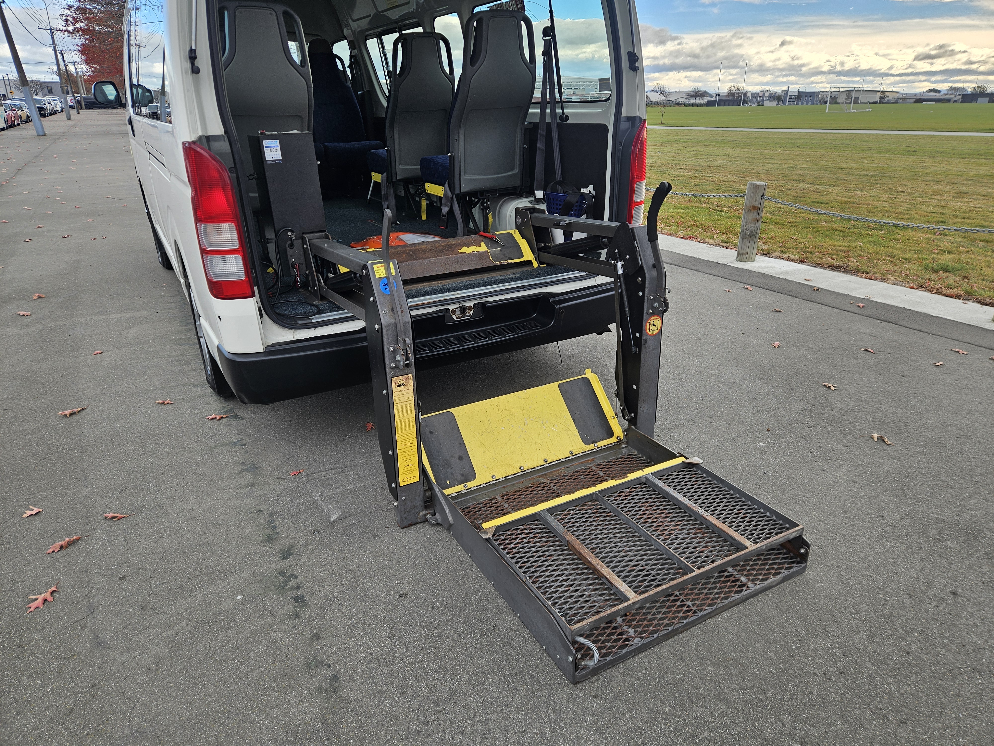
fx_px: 660
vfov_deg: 58.9
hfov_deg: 73.9
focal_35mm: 23
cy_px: 373
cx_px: 497
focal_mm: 5.4
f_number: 1.8
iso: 25
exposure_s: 1/176
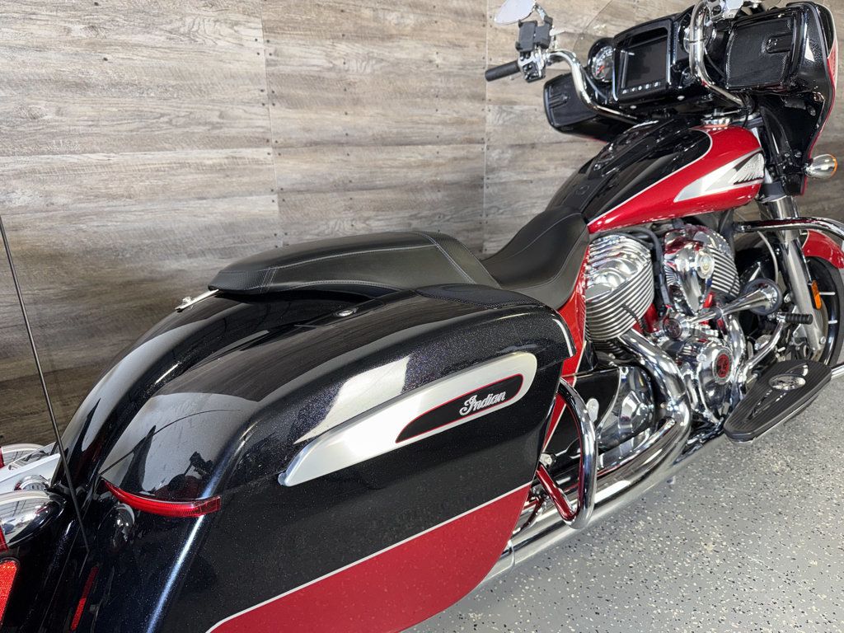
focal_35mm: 24
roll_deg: +1.0
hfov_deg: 71.6
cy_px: 316
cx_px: 422
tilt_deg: -16.6
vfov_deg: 56.8
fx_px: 585
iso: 64
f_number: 1.78
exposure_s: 1/28
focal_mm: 6.76
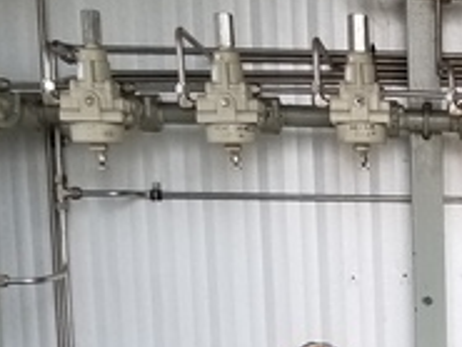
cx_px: 686
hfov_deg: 17.7
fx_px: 1336
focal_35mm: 100
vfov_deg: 14.1
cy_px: 468
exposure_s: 1/50
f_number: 1.7
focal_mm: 4.25
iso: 80
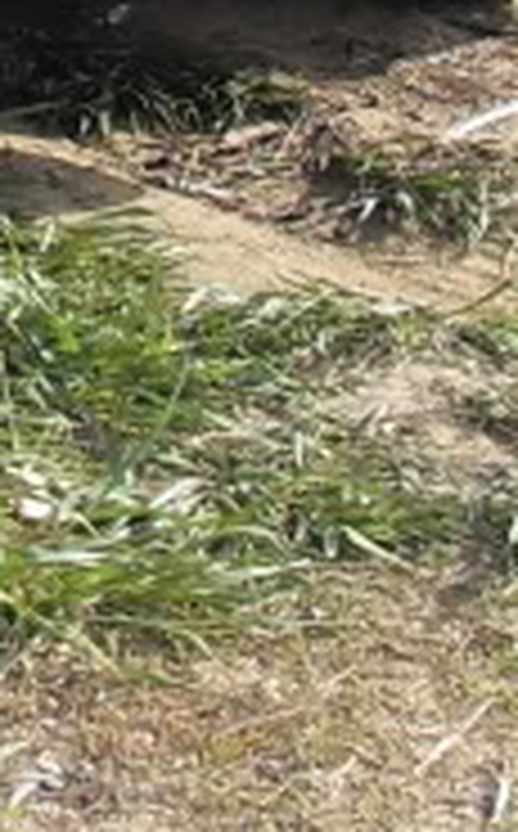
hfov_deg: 6.4
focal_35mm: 200
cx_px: -482
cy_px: -729
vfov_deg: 9.9
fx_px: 4535
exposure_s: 1/125
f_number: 7
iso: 80
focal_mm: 6.3
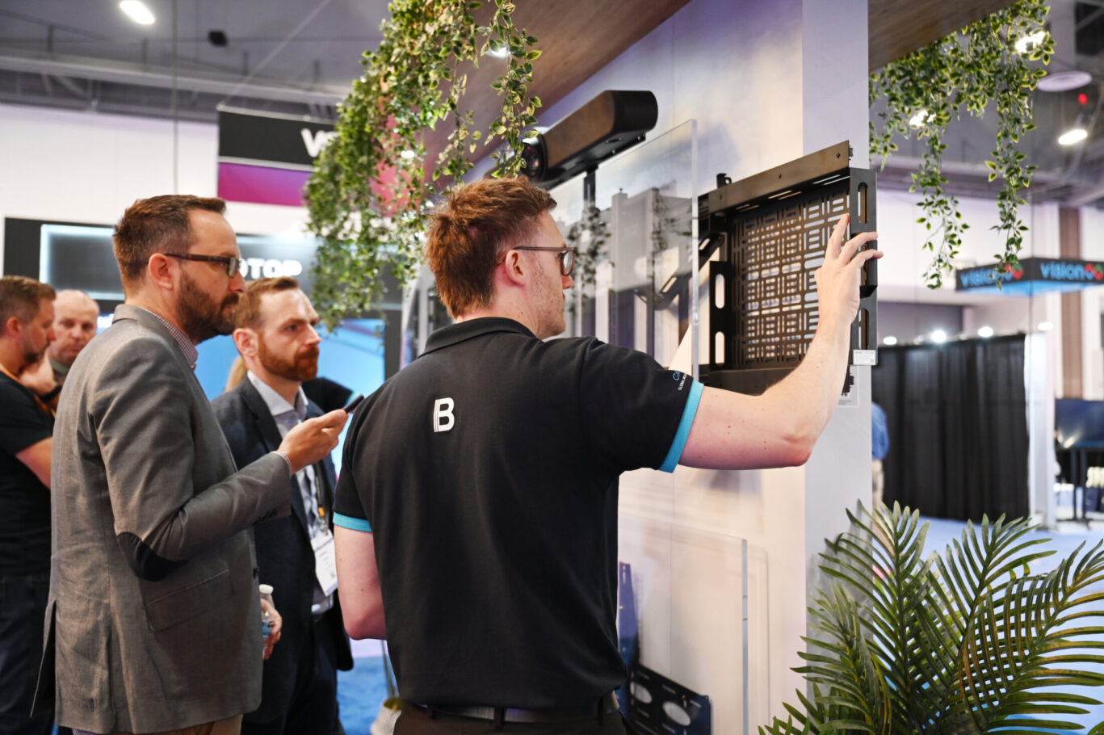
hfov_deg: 56.5
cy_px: 368
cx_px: 552
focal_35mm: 34
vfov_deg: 39.4
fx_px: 1027
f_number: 3.2
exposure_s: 1/125
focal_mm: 33.5
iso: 1250
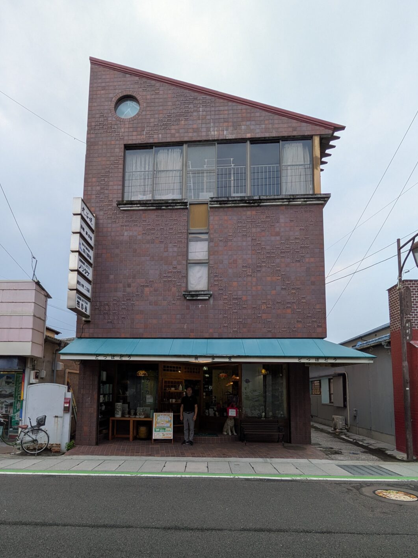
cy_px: 358
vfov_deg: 82.6
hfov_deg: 68.5
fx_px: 306
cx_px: 189
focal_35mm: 19
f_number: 2.2
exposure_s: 1/338
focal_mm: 1.83
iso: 51
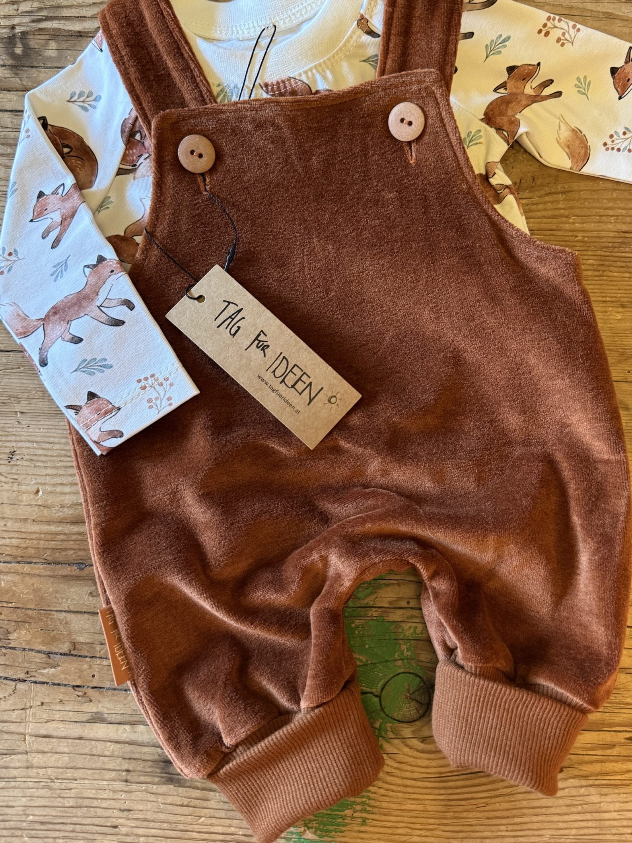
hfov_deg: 48.2
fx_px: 706
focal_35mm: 29
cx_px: 340
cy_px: 389
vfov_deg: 61.6
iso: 400
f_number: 1.78
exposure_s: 1/60
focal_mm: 6.76
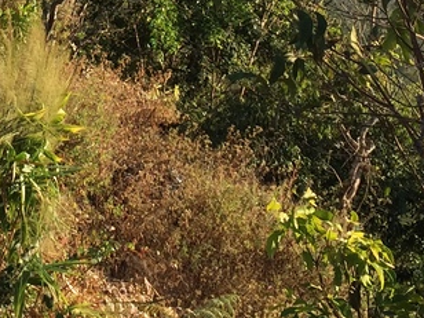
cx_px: 54
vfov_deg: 12.6
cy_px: -116
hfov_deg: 17.2
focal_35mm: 113
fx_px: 1384
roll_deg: +1.7
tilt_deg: -1.2
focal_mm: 4.15
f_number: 2.2
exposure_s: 1/1014
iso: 32
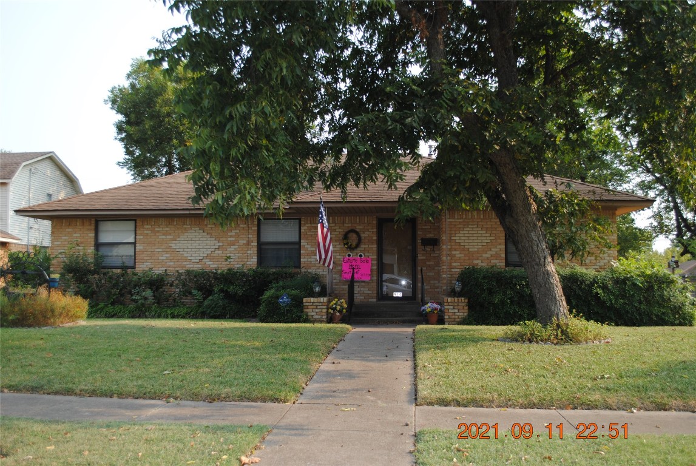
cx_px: 348
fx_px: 697
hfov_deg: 53.1
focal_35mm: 36
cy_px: 233
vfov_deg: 37.0
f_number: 4.5
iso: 100
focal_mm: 24
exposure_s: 1/200
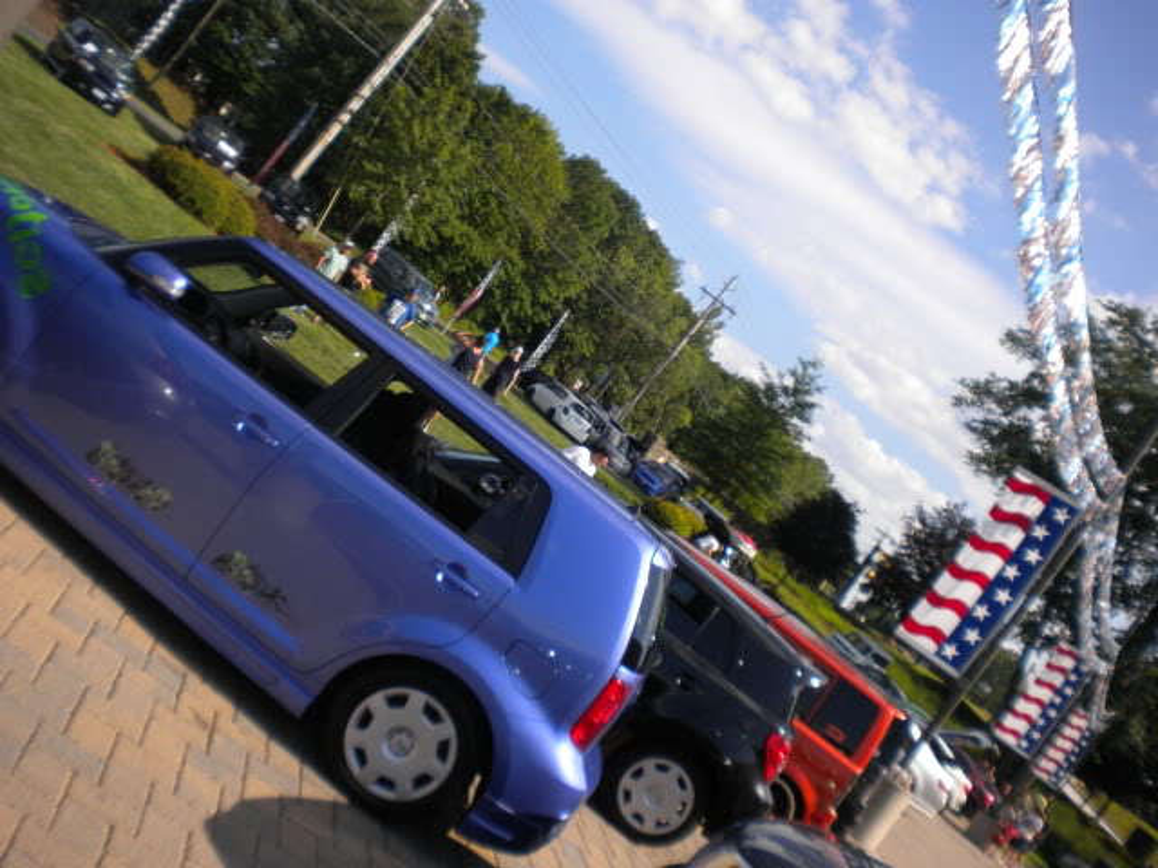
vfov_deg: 40.7
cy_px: 434
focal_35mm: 35
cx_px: 579
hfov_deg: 52.6
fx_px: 1171
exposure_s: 1/552
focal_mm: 6.3
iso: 80
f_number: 4.6
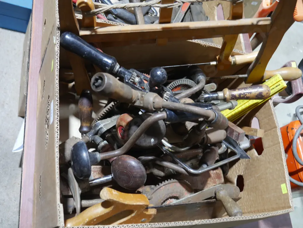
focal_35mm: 36
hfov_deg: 51.4
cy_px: 114
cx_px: 152
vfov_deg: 39.7
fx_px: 315
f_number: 4
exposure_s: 1/60
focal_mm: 18
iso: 1000
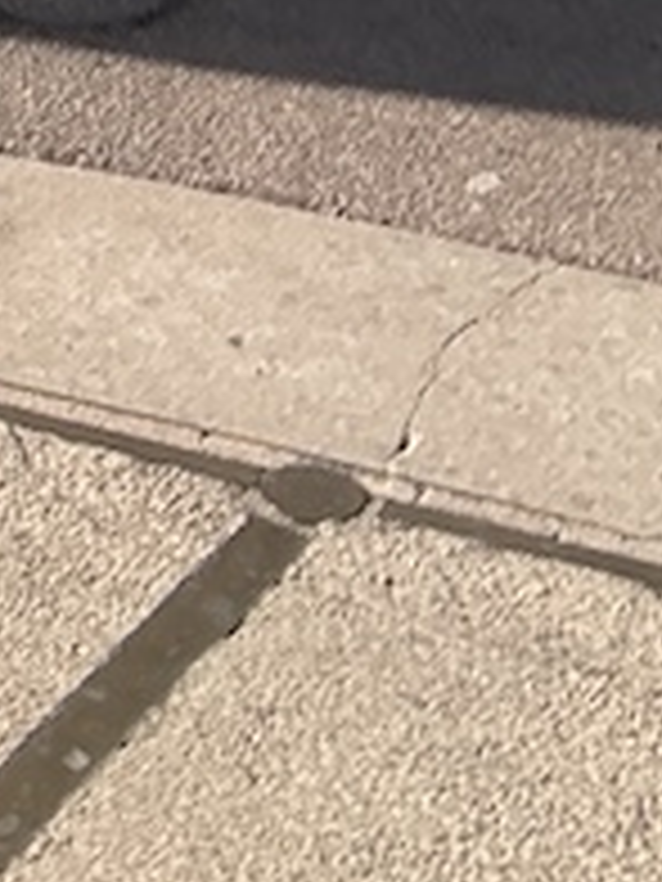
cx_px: -1022
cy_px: -853
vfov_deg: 13.6
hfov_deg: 10.1
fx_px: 3187
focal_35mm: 125
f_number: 1.9
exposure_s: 1/1383
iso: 40
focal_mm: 2.69
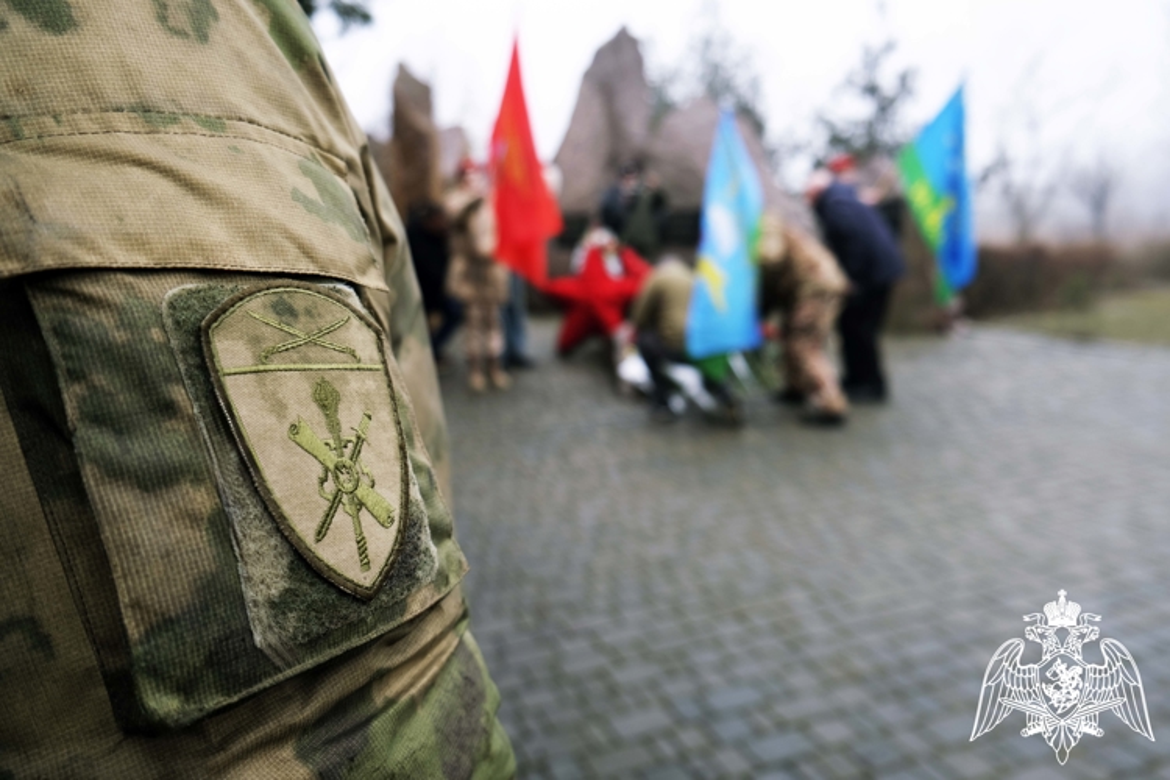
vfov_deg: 47.9
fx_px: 877
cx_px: 585
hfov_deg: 67.4
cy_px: 390
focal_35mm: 27
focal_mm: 18
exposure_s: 1/125
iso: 160
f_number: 3.6
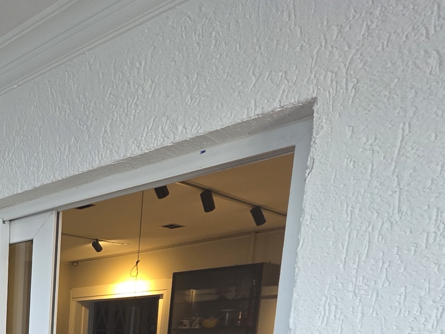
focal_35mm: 37
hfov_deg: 32.1
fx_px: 476
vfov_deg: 30.8
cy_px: 428
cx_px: -178
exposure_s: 1/120
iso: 125
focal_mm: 2.2
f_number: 1.9
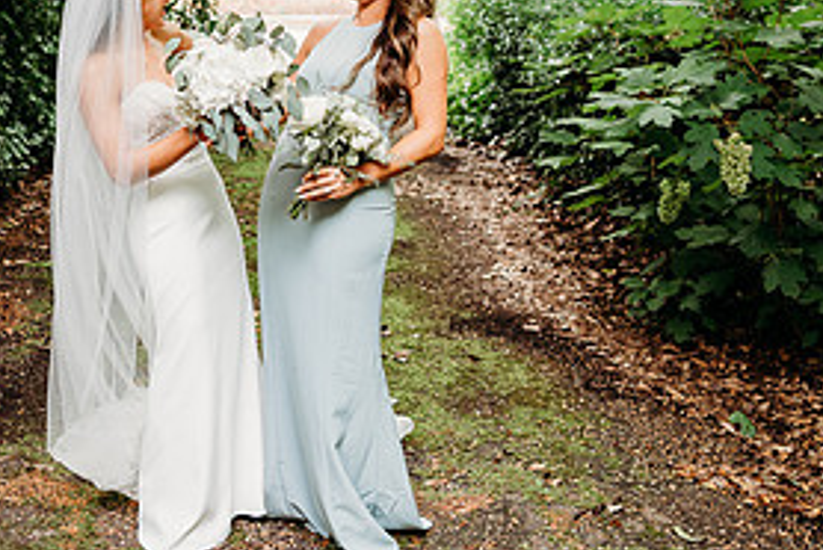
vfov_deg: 26.6
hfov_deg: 39.2
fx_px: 1144
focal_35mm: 50
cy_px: 111
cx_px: 290
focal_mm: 24
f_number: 2.5
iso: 160
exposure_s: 1/160
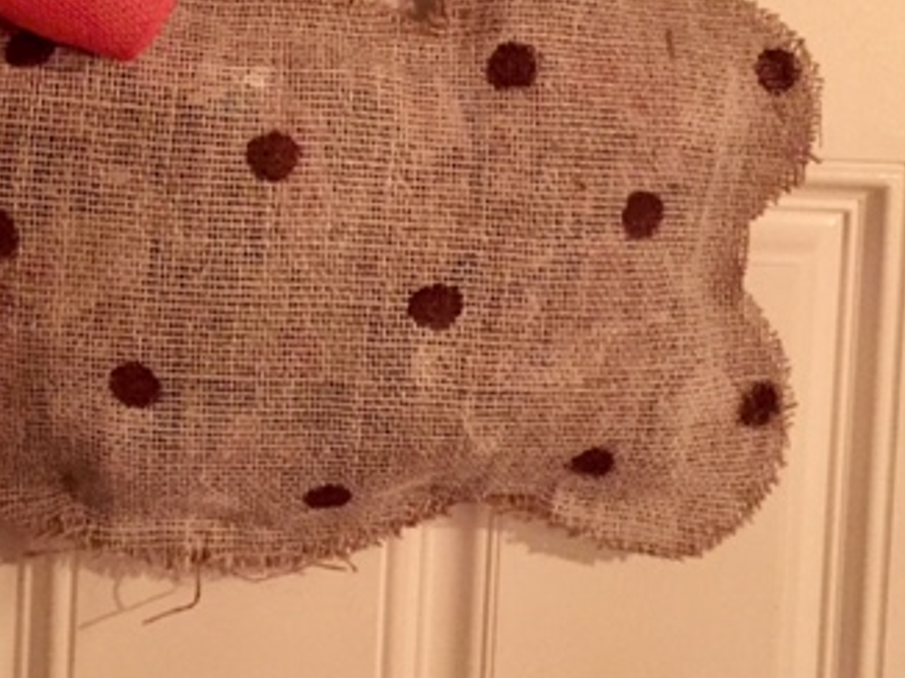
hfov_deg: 33.7
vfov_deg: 25.3
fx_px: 1489
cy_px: 172
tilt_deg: -4.2
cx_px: 366
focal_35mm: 57
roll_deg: -3.9
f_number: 2.2
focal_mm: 4.15
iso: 400
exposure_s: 1/15
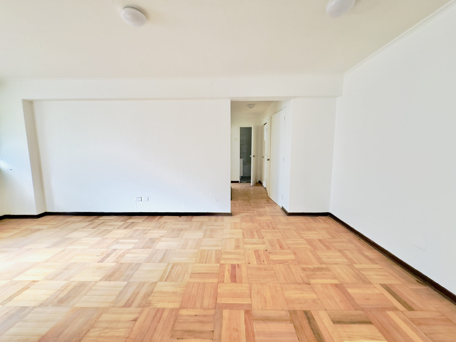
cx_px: 228
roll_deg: -0.2
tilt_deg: -6.7
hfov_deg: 102.1
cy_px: 171
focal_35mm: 14
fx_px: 184
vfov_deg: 85.7
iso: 250
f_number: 2.2
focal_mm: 2.22
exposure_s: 1/99
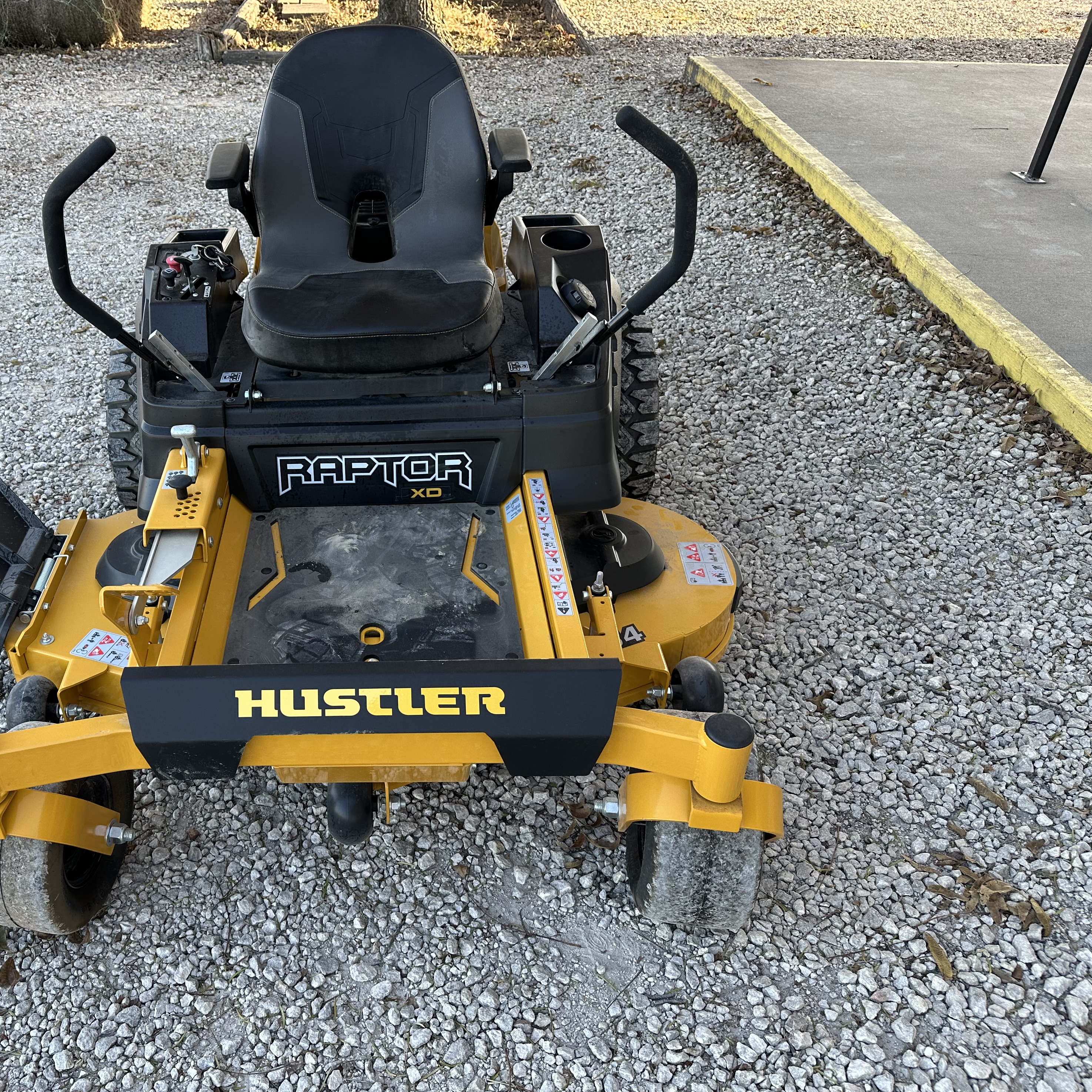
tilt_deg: -34.6
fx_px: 1035
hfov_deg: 54.3
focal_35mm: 29
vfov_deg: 55.6
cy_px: 536
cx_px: 350
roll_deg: -1.5
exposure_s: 1/260
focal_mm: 6.86
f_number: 1.78
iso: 80
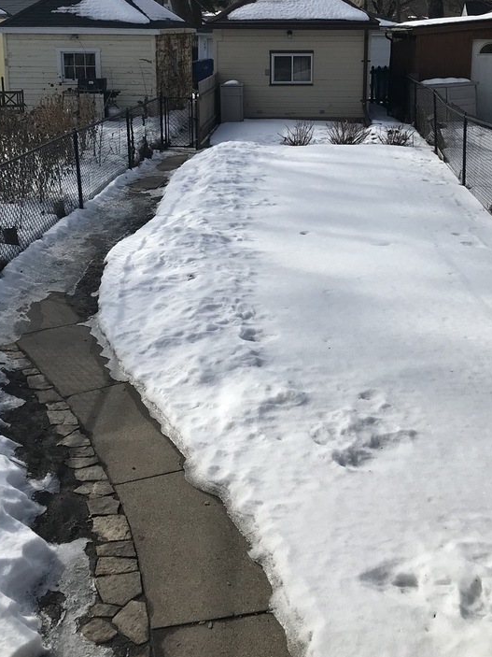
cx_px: 263
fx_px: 815
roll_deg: -0.2
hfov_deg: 33.6
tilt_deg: -11.2
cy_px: 204
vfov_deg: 43.1
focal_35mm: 43
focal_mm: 3.99
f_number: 1.8
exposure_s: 1/3690
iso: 20
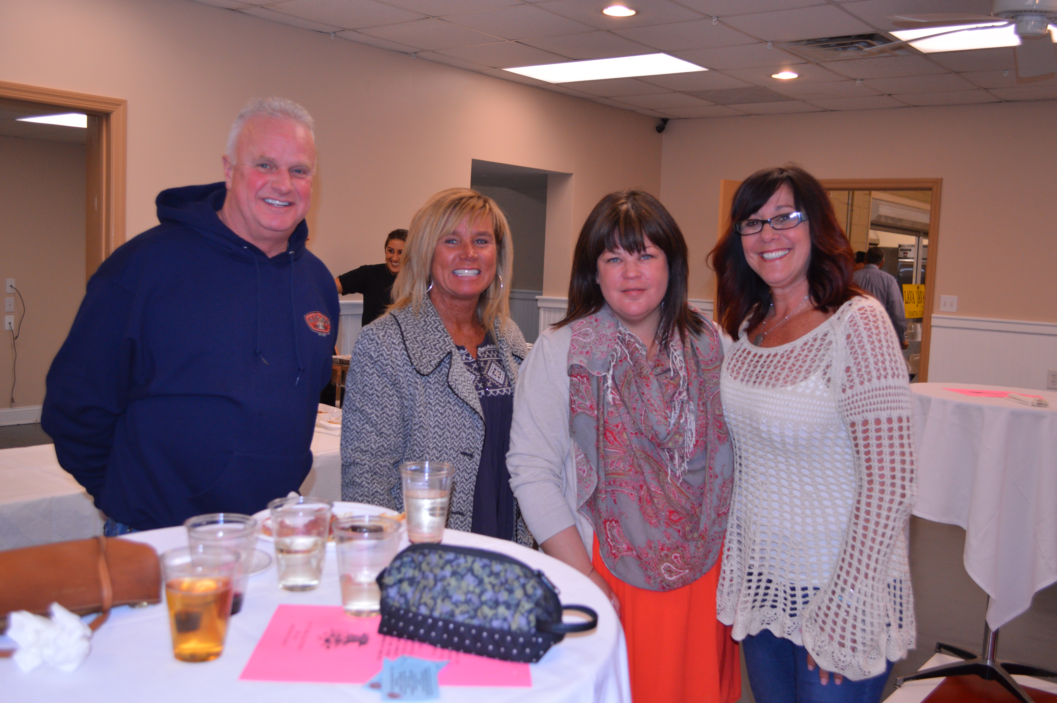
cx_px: 528
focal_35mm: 36
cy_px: 352
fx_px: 1056
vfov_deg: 36.8
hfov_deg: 53.2
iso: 500
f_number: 4
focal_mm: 24
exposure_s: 1/60
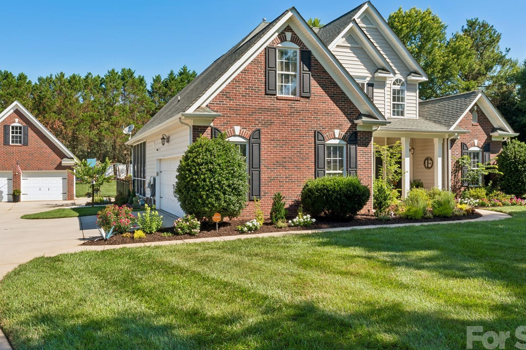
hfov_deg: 60.1
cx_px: 233
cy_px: 165
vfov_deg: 42.3
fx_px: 453
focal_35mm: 31
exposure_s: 1/20
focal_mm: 24
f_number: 22
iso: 100
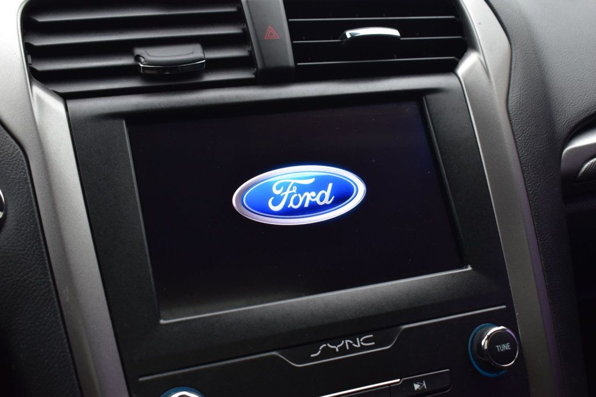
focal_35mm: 48
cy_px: 198
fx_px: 794
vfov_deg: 28.1
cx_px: 298
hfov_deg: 41.1
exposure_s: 1/40
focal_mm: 32
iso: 400
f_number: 7.1
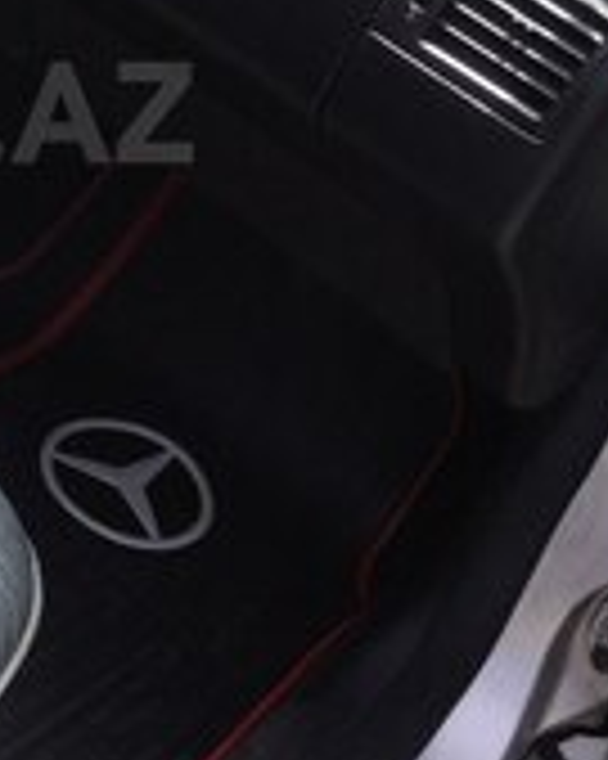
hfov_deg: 17.5
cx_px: -153
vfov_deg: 22.6
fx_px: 1869
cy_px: 112
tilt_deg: -24.2
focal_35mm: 83
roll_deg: -17.0
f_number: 2.2
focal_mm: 4.15
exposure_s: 1/824
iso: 32
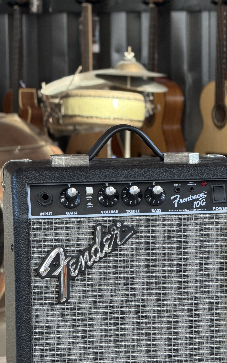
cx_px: 127
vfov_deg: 14.7
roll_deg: +0.0
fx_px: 1406
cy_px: 242
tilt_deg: -7.4
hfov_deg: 9.2
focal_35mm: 142
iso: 400
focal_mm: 16.89
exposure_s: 1/108
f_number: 2.8
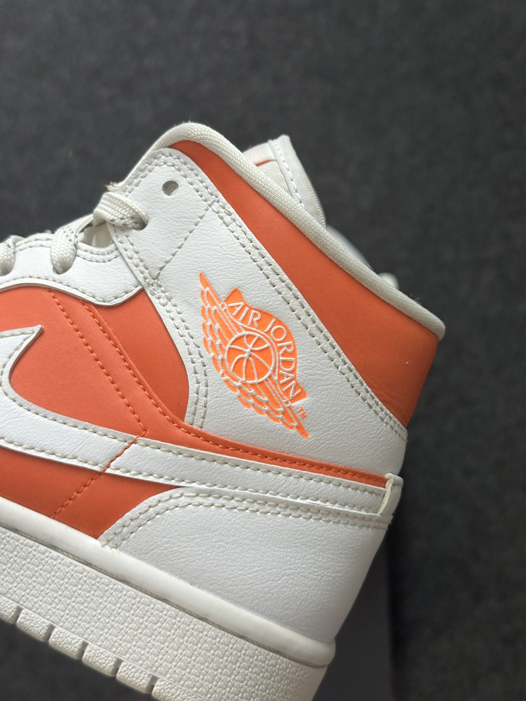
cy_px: 350
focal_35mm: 48
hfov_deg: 30.3
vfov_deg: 39.7
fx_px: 972
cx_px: 263
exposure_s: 1/53
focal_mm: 6.86
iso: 200
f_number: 1.78
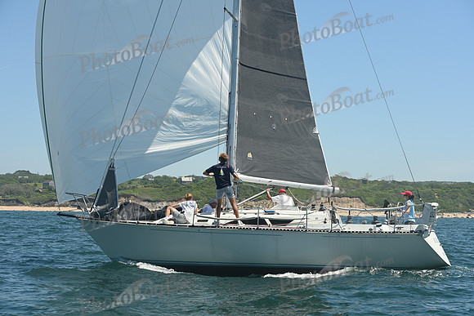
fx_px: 922
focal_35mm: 70
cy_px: 158
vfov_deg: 19.5
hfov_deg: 28.8
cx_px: 237
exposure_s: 1/1000
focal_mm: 70
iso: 320
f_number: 7.1
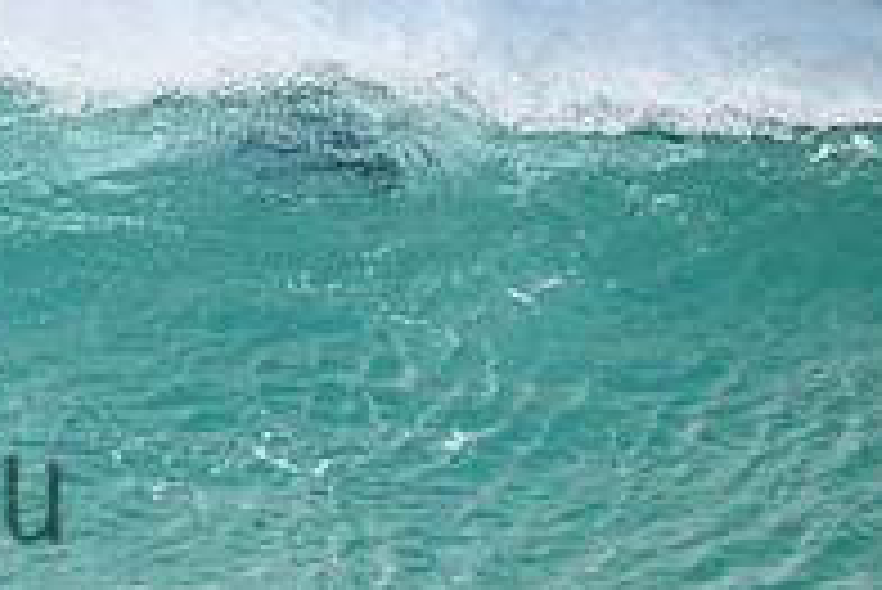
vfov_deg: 0.6
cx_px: -414
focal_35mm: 2372
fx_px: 58155
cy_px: 439
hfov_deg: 0.9
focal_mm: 800
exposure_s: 1/3200
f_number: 11
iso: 1800
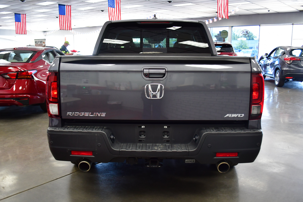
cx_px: 152
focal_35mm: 33
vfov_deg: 40.0
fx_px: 278
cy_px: 101
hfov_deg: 57.2
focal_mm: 22
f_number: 4
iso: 720
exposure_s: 1/40
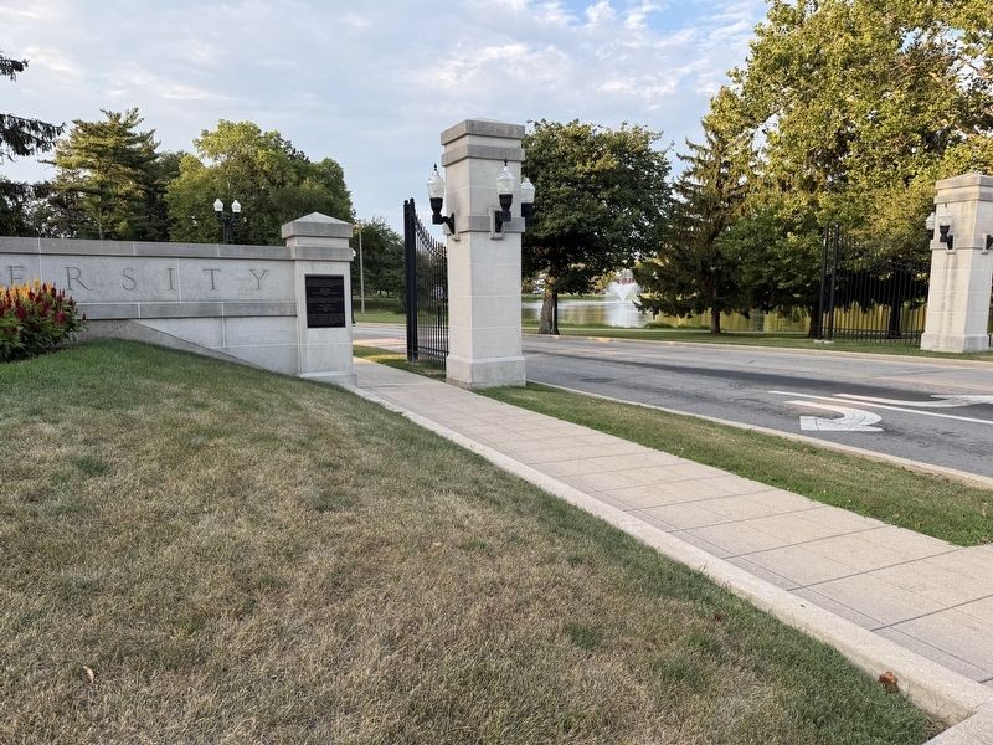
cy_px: 372
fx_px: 688
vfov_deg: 56.8
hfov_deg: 71.6
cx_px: 496
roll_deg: +0.0
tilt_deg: -7.5
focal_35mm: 24
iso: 80
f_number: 1.78
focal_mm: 6.76
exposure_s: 1/539
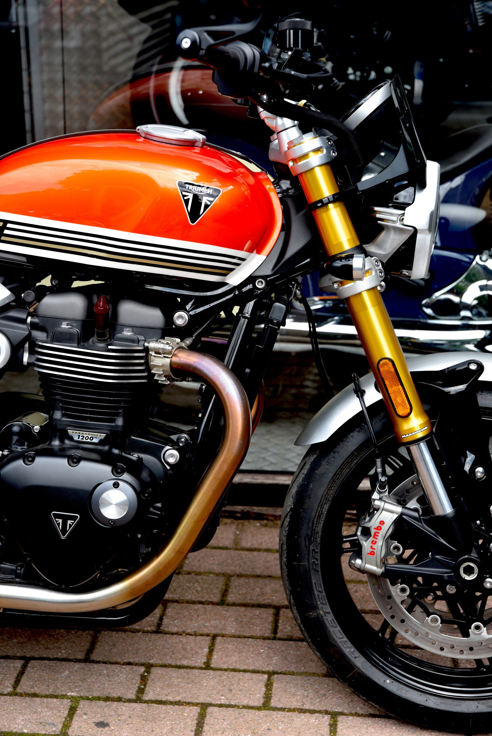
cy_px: 368
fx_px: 1434
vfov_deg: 28.8
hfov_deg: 19.5
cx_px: 246
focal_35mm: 70
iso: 100
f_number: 5
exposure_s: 1/100
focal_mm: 70
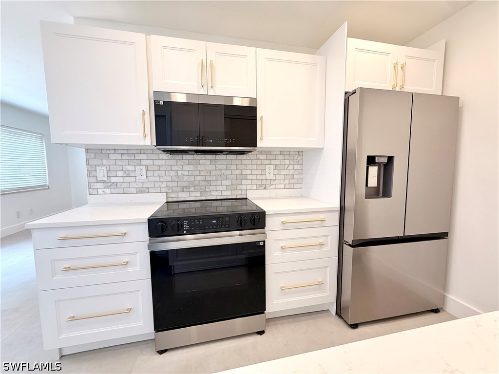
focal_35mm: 14
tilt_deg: -5.3
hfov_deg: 102.1
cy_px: 187
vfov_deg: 85.7
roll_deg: +0.3
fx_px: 202
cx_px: 250
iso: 64
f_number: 2.2
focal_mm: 2.22
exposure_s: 1/120
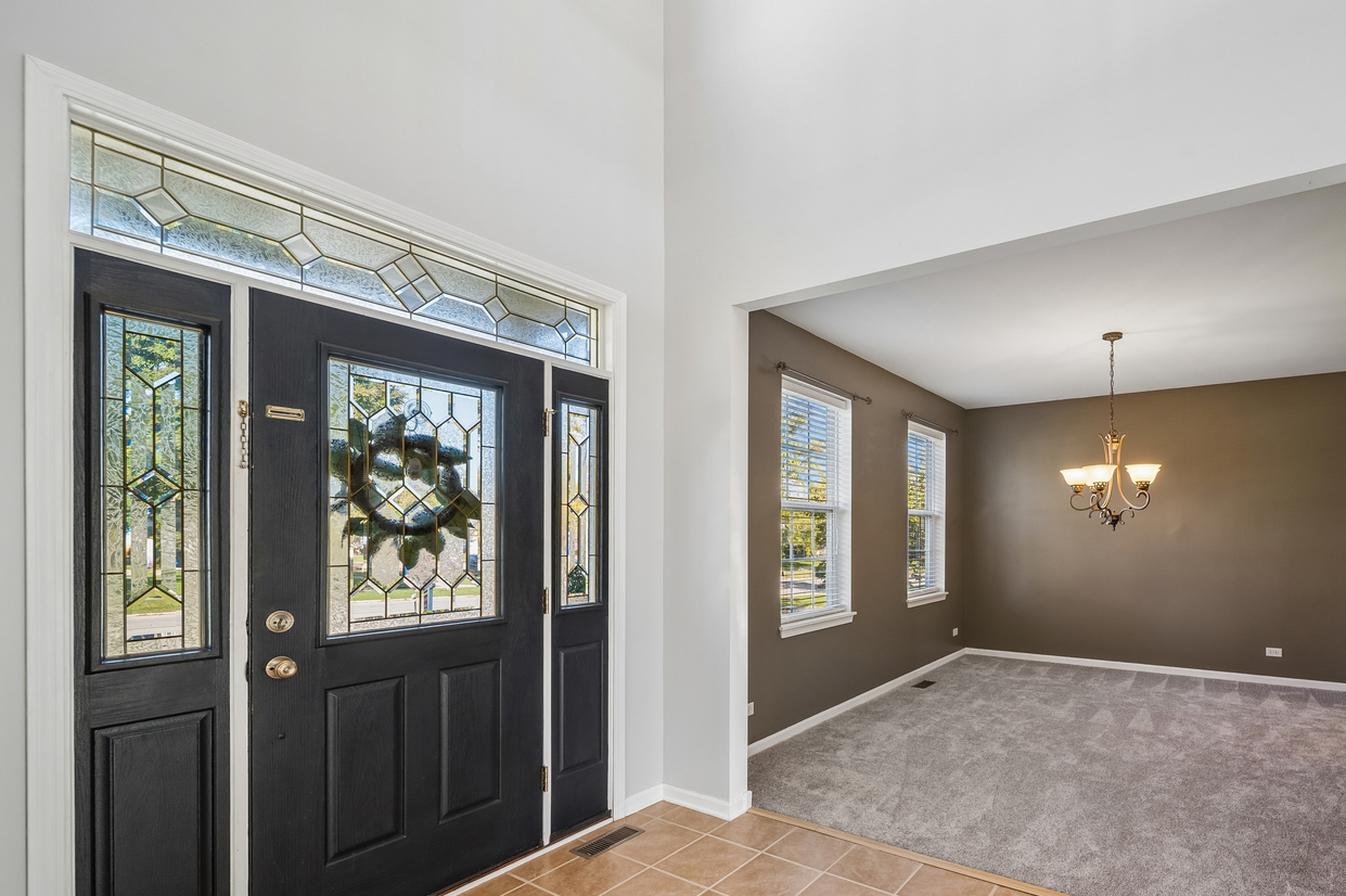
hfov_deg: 90.9
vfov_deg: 69.7
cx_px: 864
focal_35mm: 17
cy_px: 536
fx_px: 635
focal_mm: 13
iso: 400
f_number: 8
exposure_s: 1/25
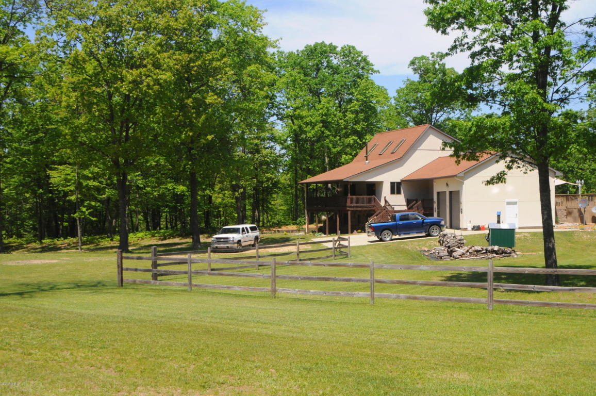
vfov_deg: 31.8
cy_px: 198
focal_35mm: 42
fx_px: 695
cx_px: 298
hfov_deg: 46.4
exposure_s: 1/640
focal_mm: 28
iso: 800
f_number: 10
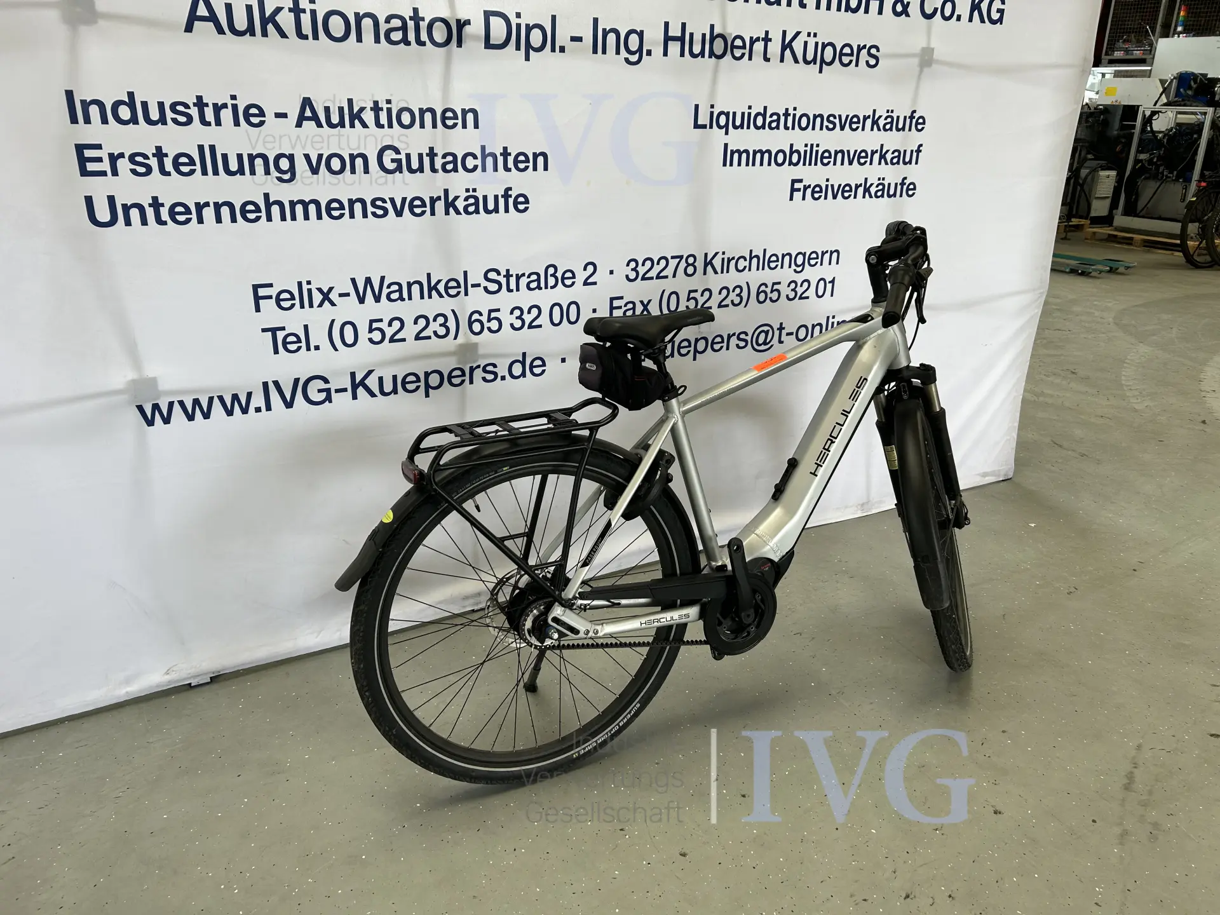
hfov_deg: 67.3
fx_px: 916
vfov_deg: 53.1
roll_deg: -1.5
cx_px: 610
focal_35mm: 26
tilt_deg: -21.1
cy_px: 458
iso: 50
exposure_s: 1/121
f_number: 1.5
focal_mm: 5.7
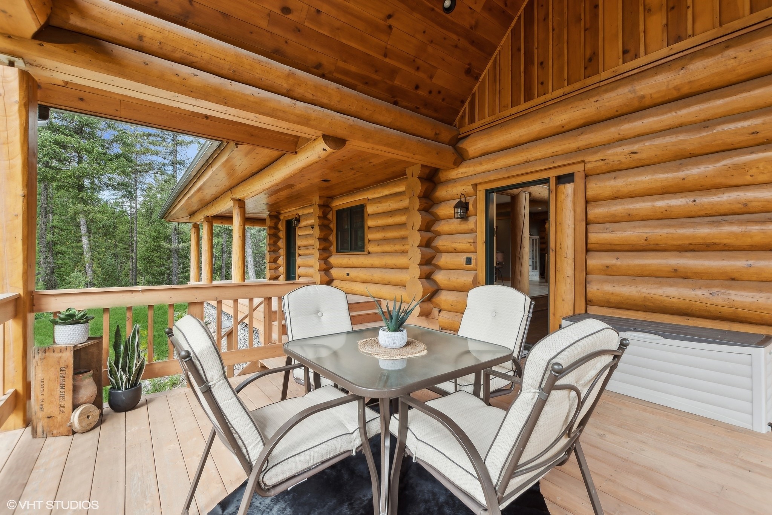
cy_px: 258
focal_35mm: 15
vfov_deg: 77.3
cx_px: 386
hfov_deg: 100.4
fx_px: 322
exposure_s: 1/80
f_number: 6.3
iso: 100
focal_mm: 10
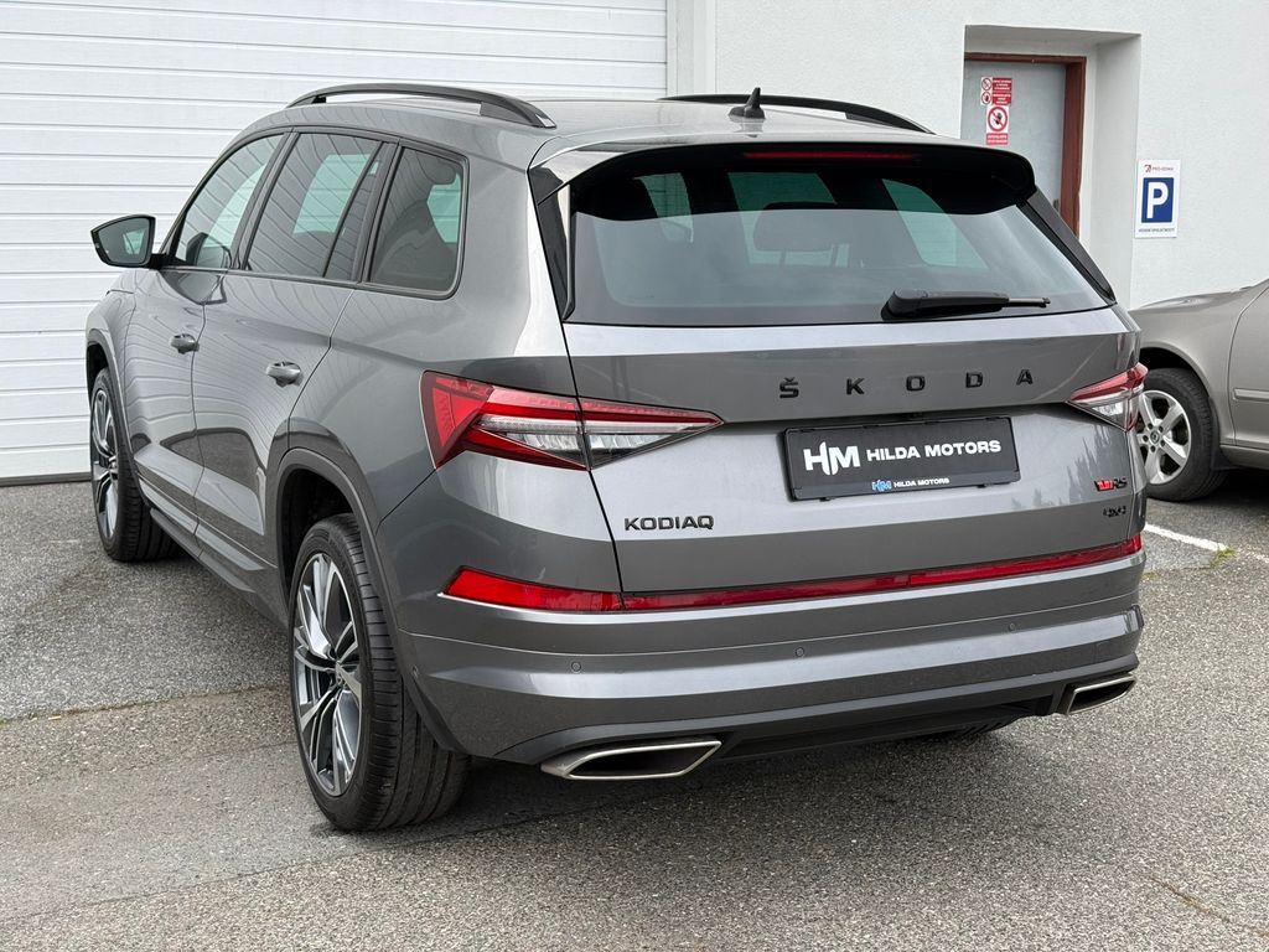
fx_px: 1760
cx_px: 634
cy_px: 476
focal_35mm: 48
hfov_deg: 39.7
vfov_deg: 30.3
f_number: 1.78
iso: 64
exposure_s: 1/802
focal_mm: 6.76
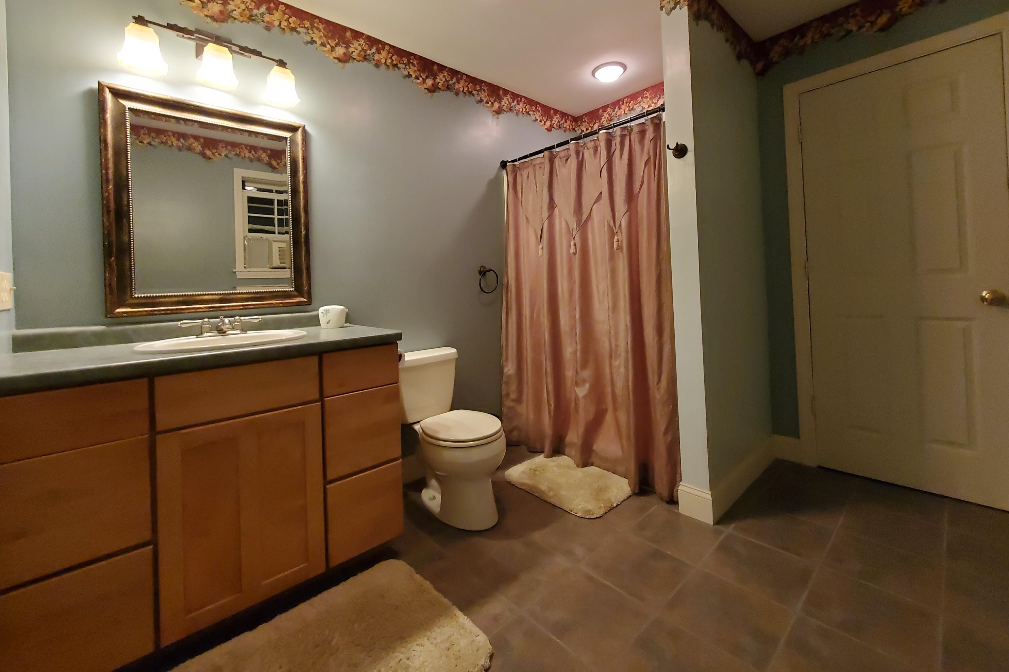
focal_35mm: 14
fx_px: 392
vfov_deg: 80.6
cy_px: 282
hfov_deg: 104.2
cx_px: 496
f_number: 2.2
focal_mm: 1.8
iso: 500
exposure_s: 1/39
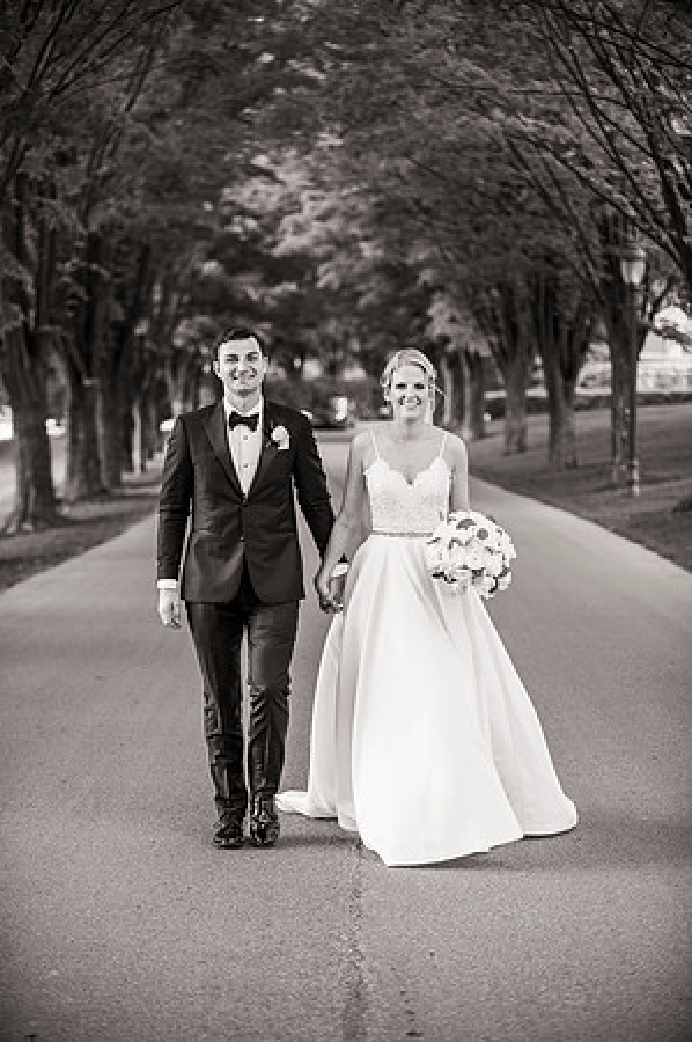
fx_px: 2601
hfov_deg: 15.2
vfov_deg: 22.6
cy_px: 521
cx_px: 346
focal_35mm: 90
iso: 640
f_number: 2.8
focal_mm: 90
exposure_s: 1/1250
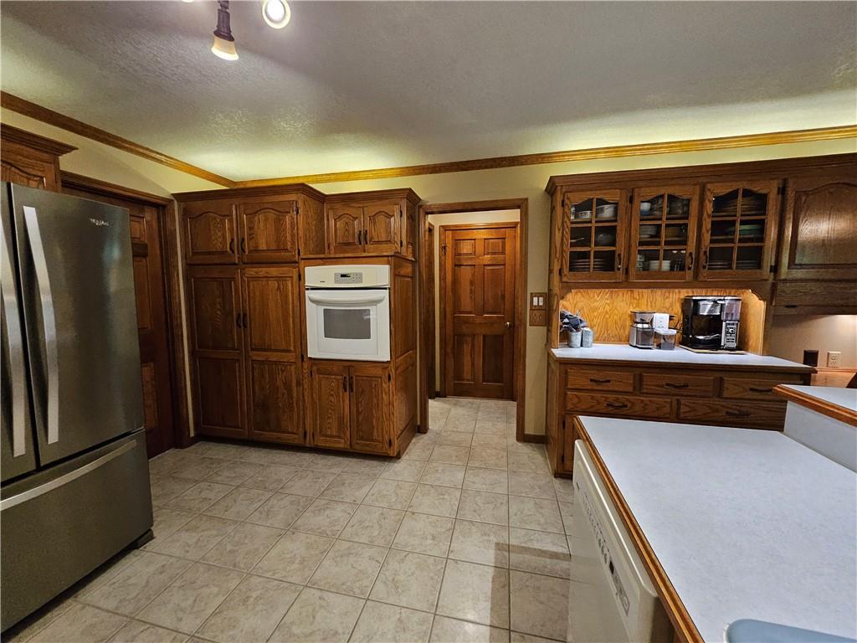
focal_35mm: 13
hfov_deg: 106.2
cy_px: 322
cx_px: 428
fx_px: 322
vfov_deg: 89.9
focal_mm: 1.74
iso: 320
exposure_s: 1/60
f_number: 2.2
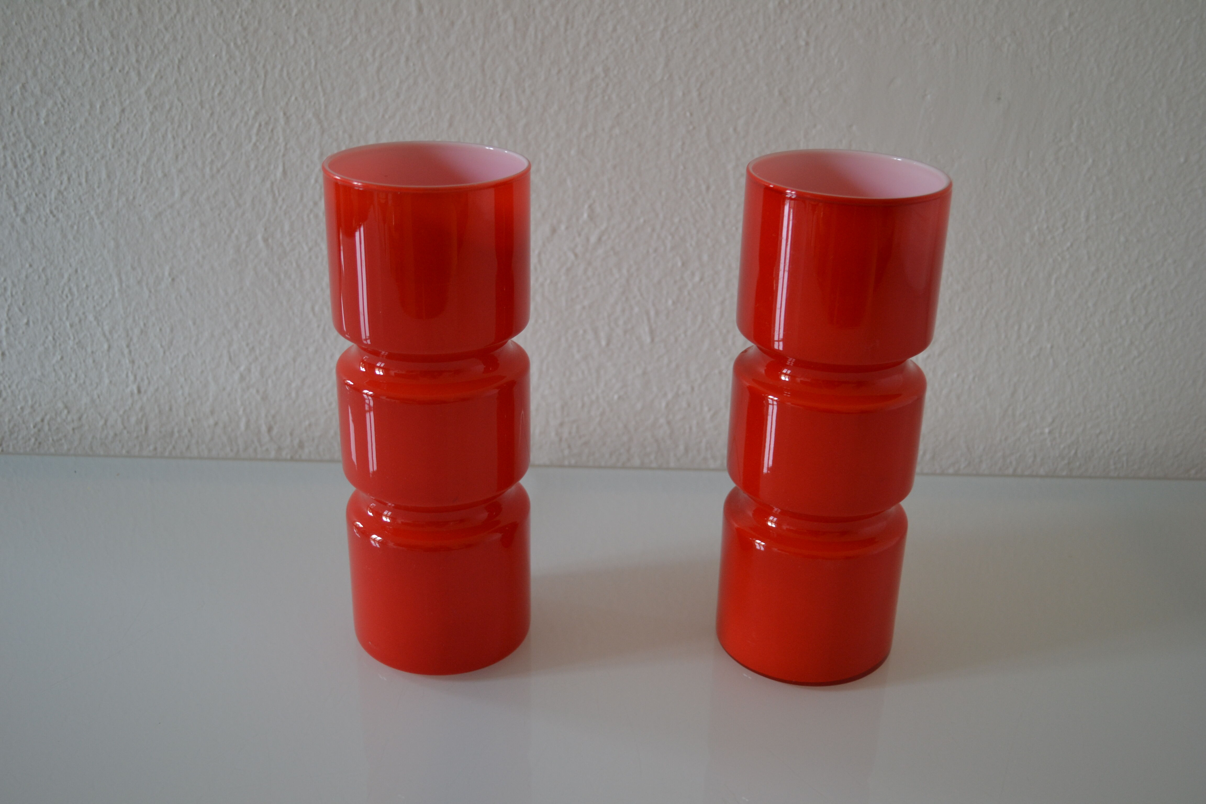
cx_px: 603
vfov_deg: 36.9
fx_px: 1206
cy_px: 402
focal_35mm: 36
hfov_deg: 53.1
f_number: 4
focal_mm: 24
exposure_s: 1/15
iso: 400
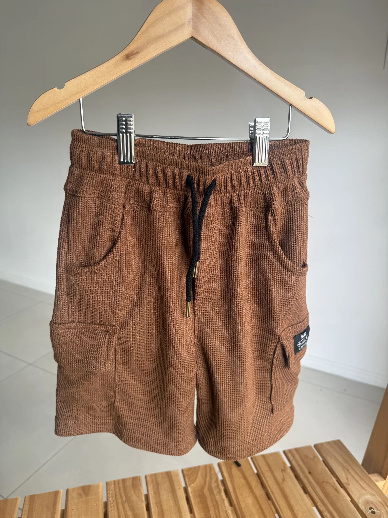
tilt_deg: -16.8
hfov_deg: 56.8
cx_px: 194
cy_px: 259
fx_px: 359
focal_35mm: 24
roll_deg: -1.2
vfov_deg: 71.6
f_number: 1.78
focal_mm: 6.76
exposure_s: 1/121
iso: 64
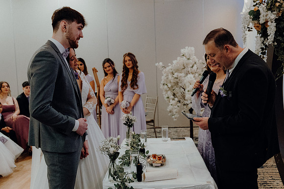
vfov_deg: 36.5
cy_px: 94
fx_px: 287
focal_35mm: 36
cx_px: 142
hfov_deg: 52.6
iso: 5000
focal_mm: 35
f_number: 3.5
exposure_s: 1/200
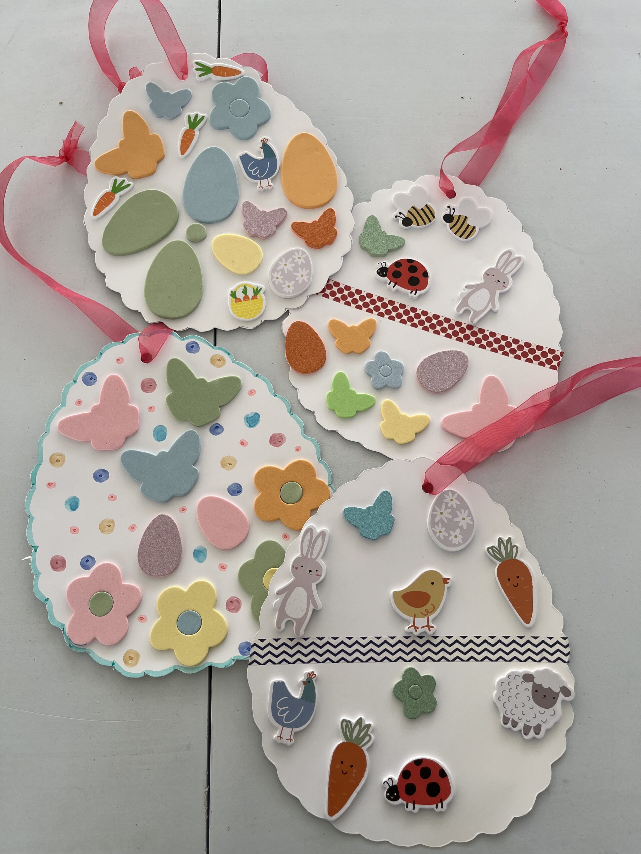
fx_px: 642
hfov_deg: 53.1
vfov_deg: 67.3
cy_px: 427
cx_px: 320
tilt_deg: -73.5
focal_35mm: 26
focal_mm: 5.1
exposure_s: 1/275
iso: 40
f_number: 1.6
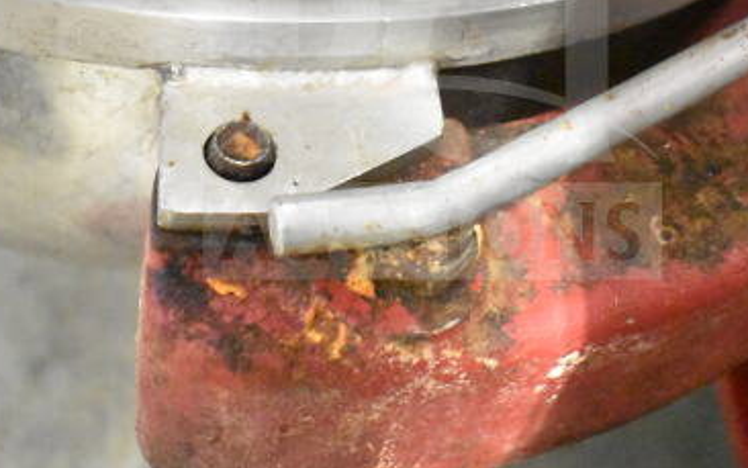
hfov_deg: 29.8
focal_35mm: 69
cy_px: 118
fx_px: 1404
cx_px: 431
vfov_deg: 18.8
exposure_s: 1/40
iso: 22800
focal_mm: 27
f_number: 4
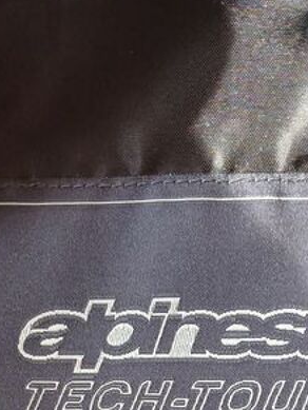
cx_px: 264
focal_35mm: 89
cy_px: 628
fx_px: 1055
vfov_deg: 19.1
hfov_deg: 16.4
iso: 100
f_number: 1.8
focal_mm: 3.98
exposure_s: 1/50
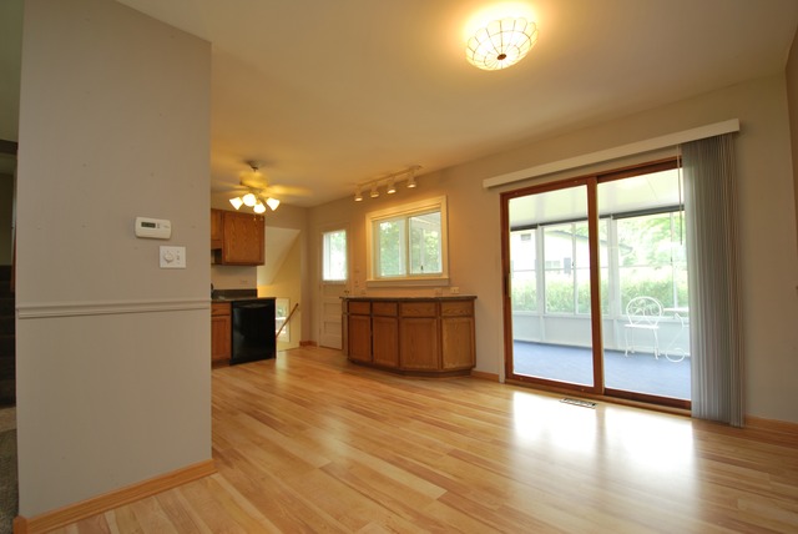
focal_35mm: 15
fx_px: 333
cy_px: 267
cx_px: 399
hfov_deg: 100.3
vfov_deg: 77.4
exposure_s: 1/20
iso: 100
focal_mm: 10
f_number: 4
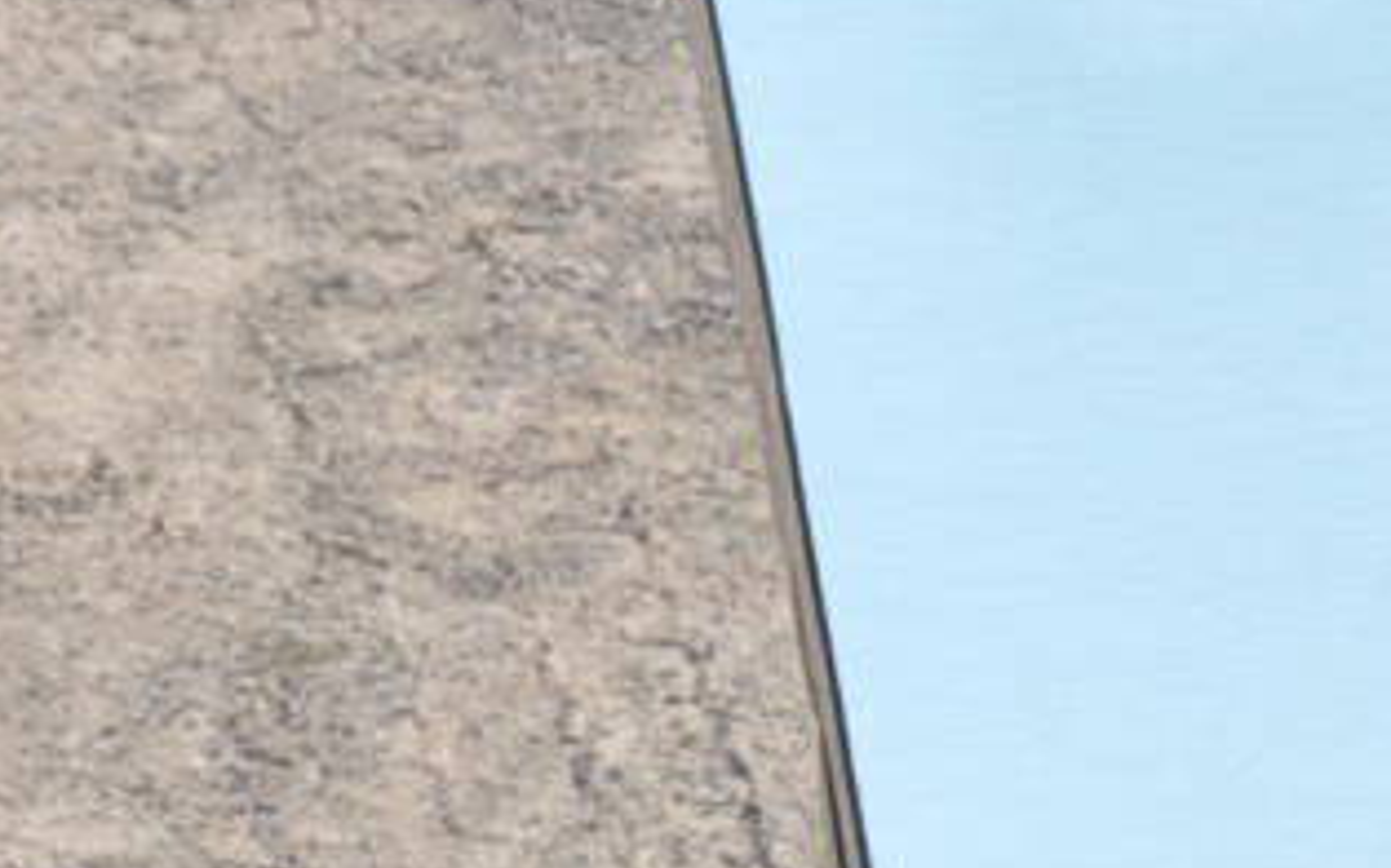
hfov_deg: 7.3
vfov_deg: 4.8
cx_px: 3283
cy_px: 1032
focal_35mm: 271
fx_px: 10270
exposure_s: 1/250
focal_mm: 26
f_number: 16
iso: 320
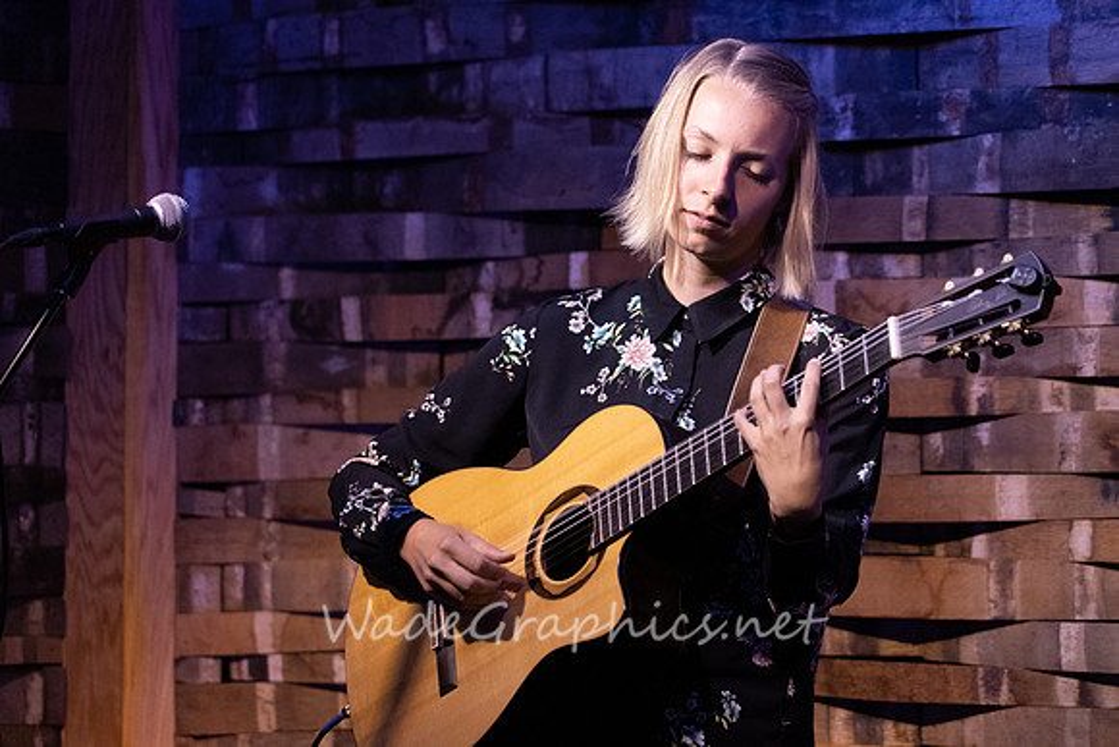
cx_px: 579
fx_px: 8155
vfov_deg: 5.2
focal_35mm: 262
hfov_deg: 7.8
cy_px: 360
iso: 6400
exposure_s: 1/125
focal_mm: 240
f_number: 6.3
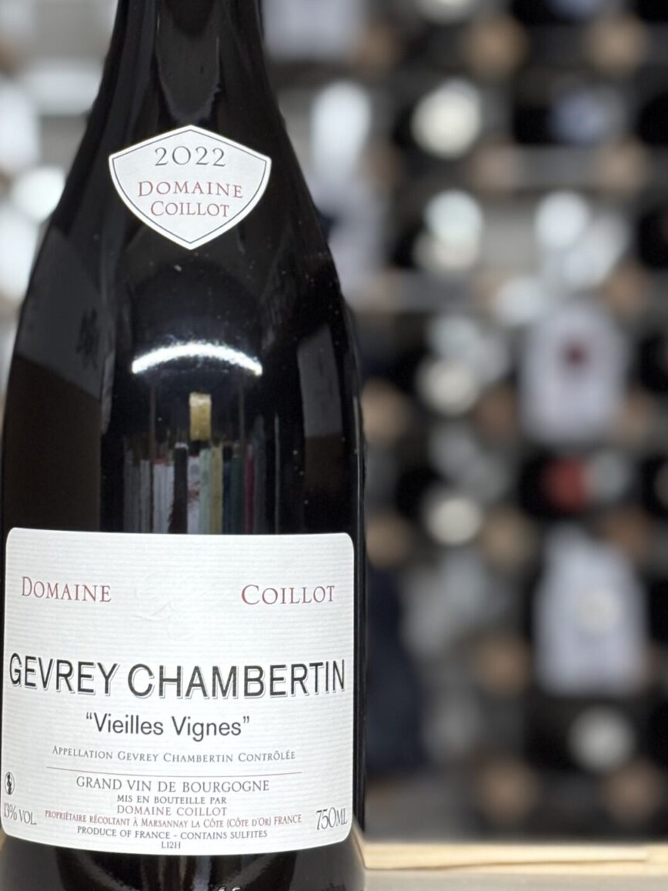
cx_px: 179
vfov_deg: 21.2
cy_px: 278
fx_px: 2368
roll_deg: +0.7
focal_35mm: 92
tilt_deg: +3.3
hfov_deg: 16.0
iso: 125
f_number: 1.6
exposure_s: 1/50
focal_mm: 5.96
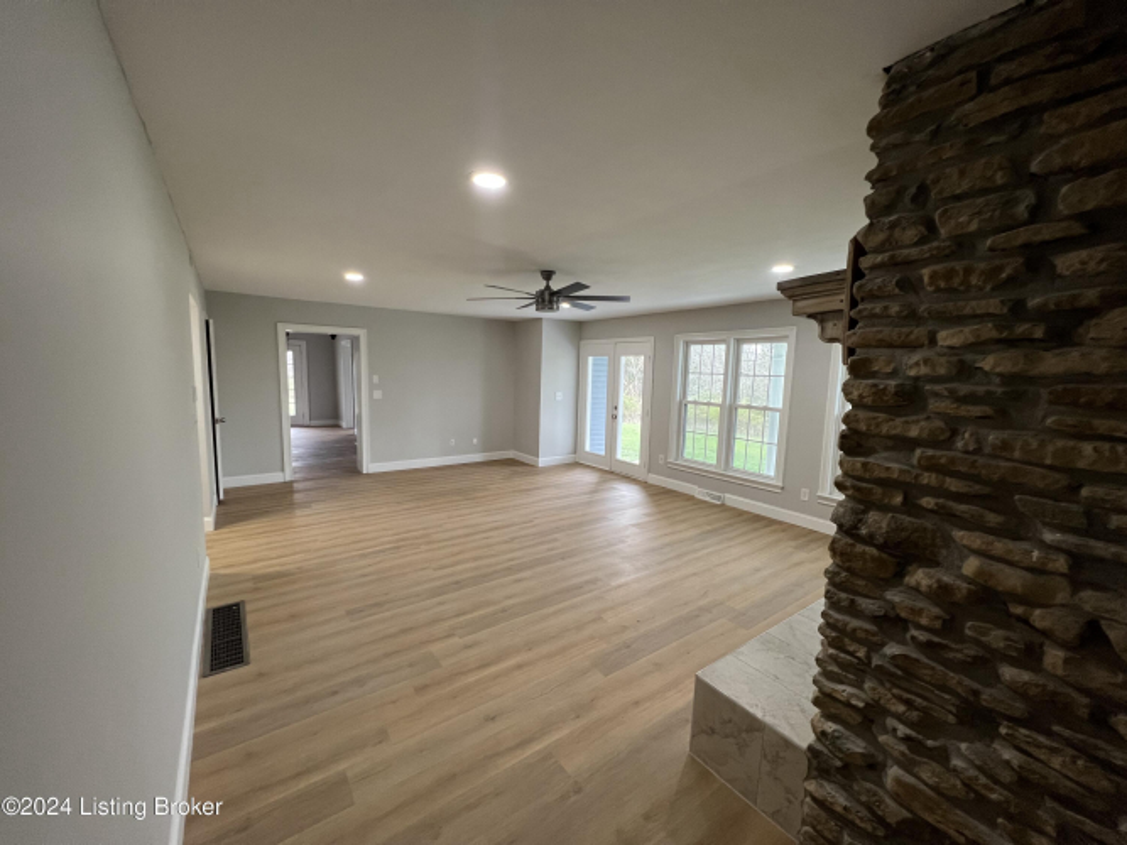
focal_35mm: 13
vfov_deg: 89.9
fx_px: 423
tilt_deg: -8.0
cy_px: 422
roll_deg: -1.6
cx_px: 564
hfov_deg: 106.2
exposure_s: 1/120
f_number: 1.8
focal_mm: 1.57
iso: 200
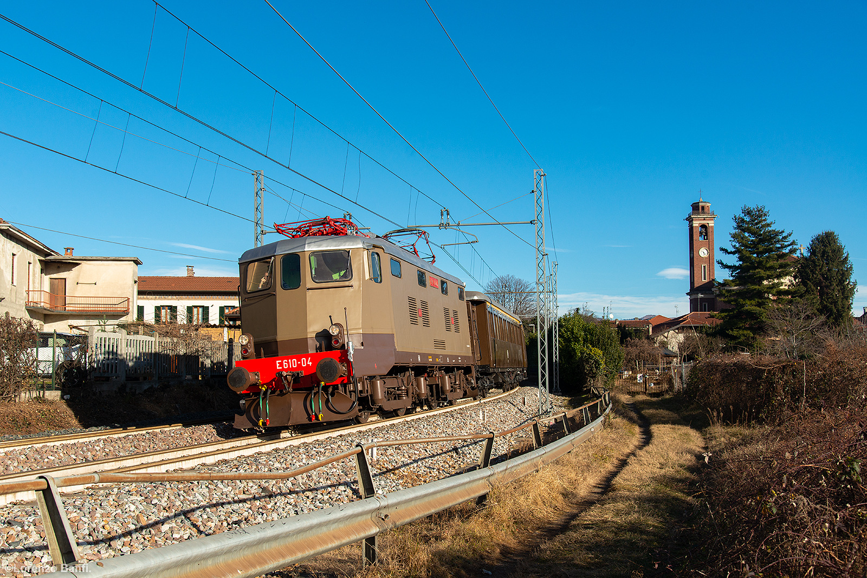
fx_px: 915
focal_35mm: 38
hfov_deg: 50.7
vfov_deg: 35.1
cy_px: 289
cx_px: 434
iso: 250
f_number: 7.1
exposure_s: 1/800
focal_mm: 38
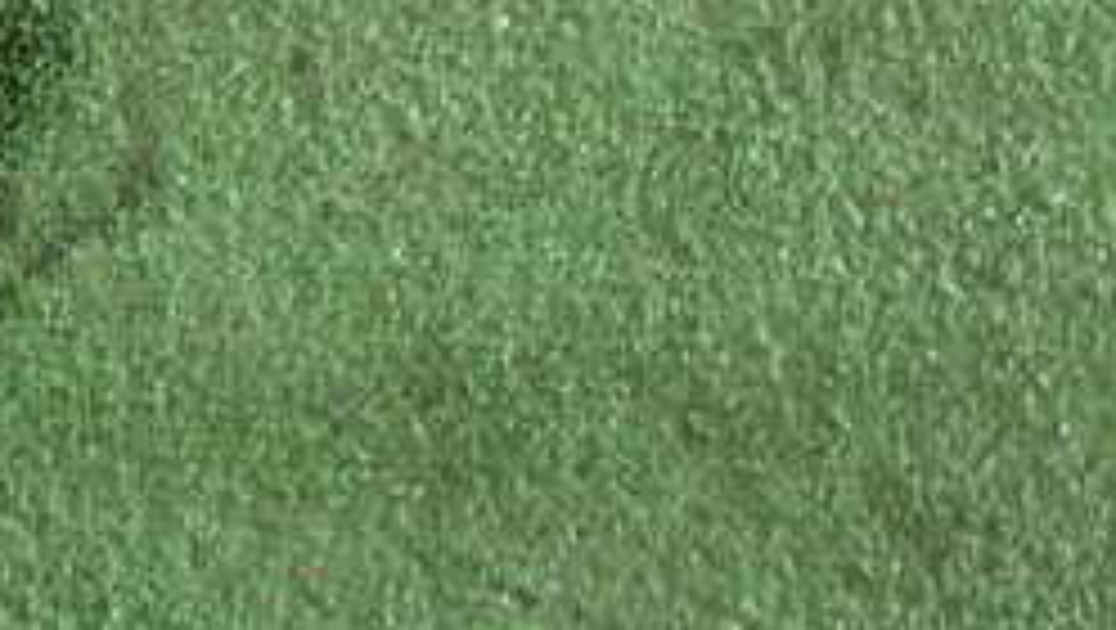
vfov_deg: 14.5
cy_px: -256
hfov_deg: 25.6
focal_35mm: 79
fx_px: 2340
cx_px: 22
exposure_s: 1/30
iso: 200
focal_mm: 5.4
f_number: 2.3
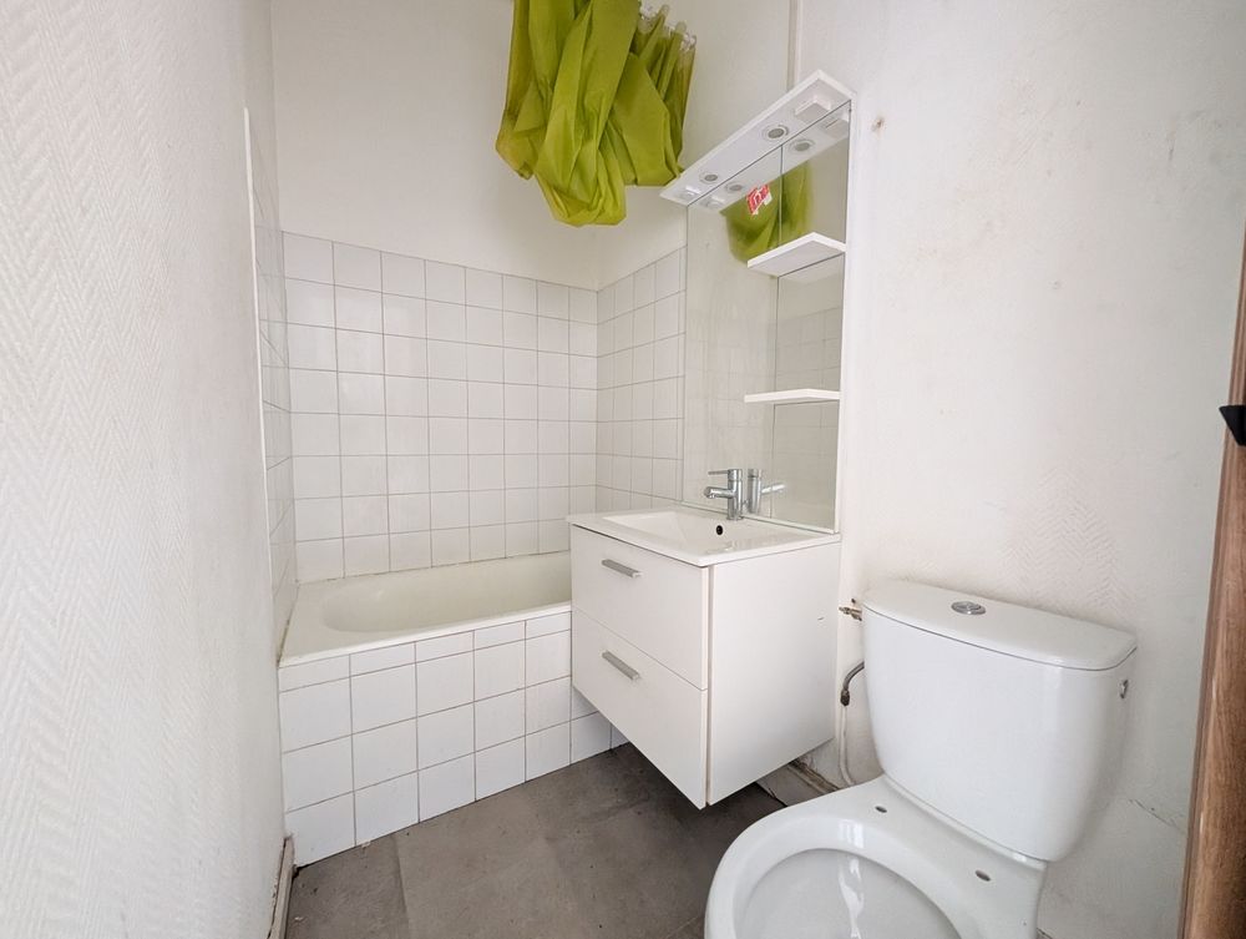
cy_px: 470
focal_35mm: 12
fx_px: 433
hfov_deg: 110.5
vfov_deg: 94.6
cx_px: 623
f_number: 1.7
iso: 2431
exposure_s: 1/30
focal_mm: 2.02
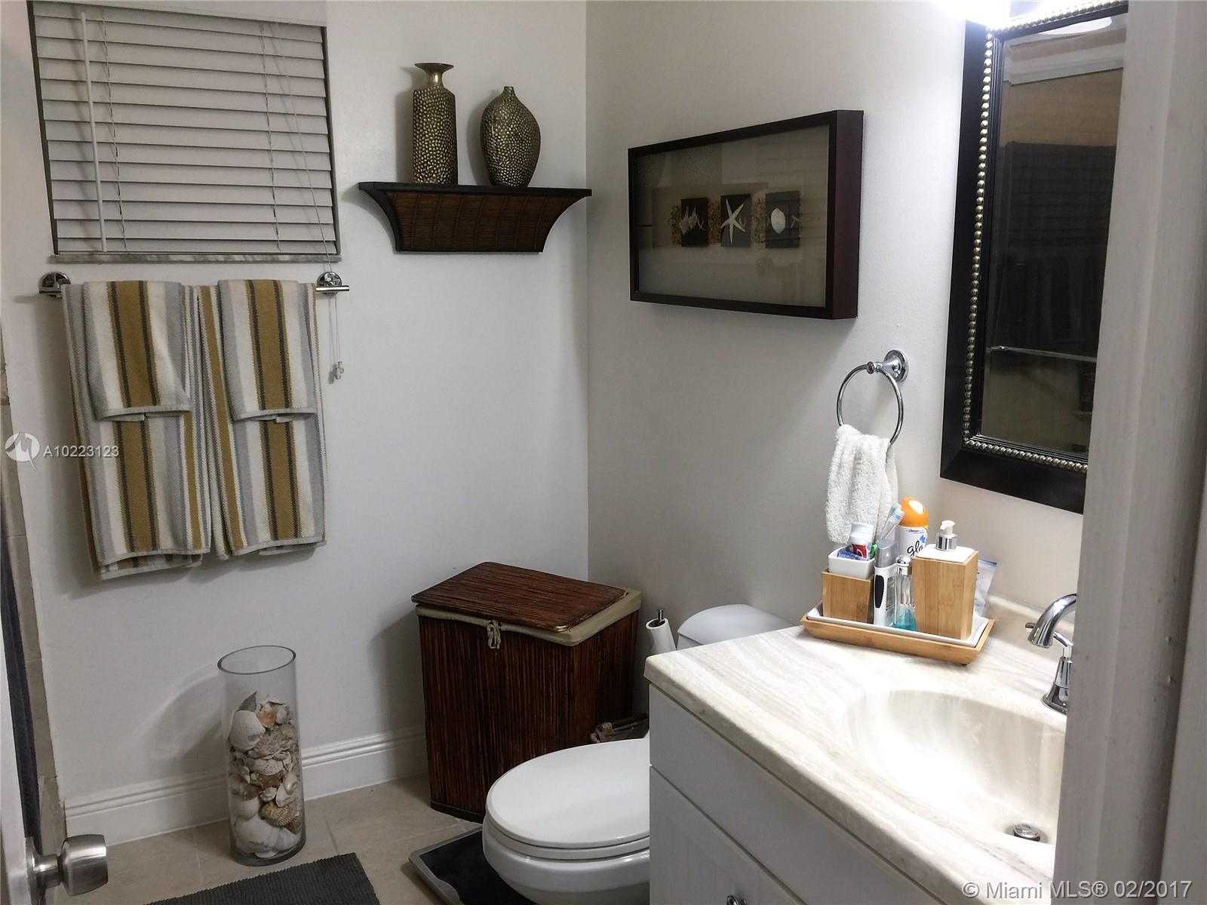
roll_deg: -1.2
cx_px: 604
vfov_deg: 48.2
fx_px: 1011
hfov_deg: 61.7
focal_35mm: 29
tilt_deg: -10.2
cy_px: 452
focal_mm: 4.15
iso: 32
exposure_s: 1/40
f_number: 2.2
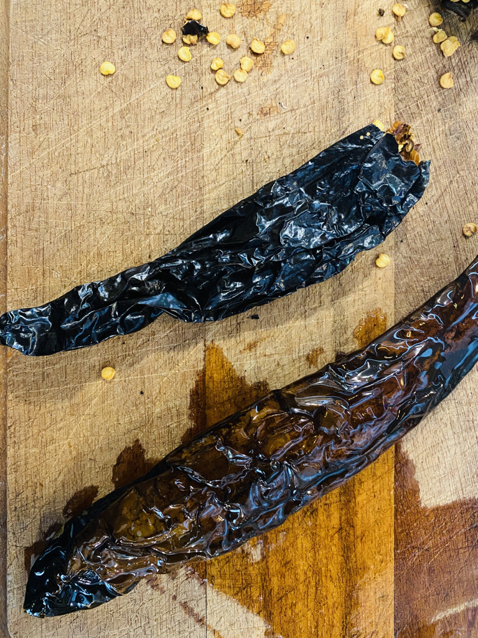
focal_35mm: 26
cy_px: 319
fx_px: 479
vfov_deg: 67.3
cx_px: 239
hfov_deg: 53.1
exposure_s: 1/30
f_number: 1.8
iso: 1000
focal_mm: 4.25
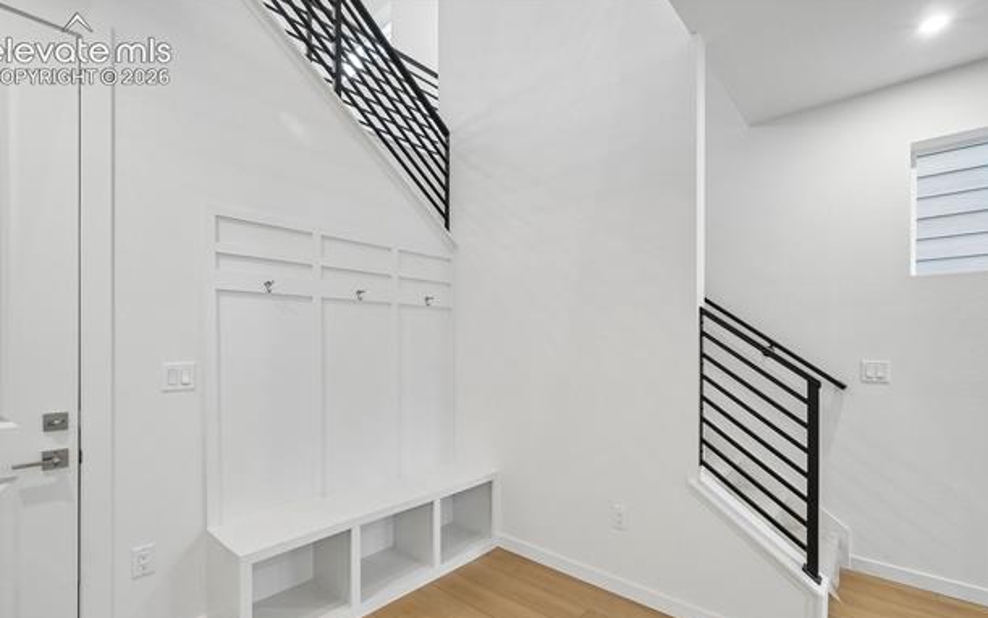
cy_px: 340
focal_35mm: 16
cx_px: 492
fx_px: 431
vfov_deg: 71.1
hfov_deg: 97.8
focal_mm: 10
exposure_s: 1/25
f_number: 8
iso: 800
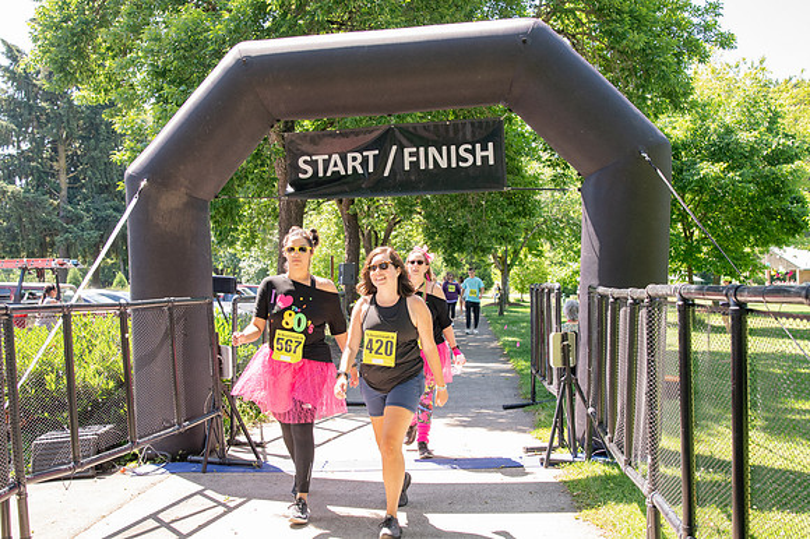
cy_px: 270
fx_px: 810
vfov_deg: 36.8
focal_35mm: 36
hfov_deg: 53.2
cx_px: 405
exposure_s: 1/400
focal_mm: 24
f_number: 4
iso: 500
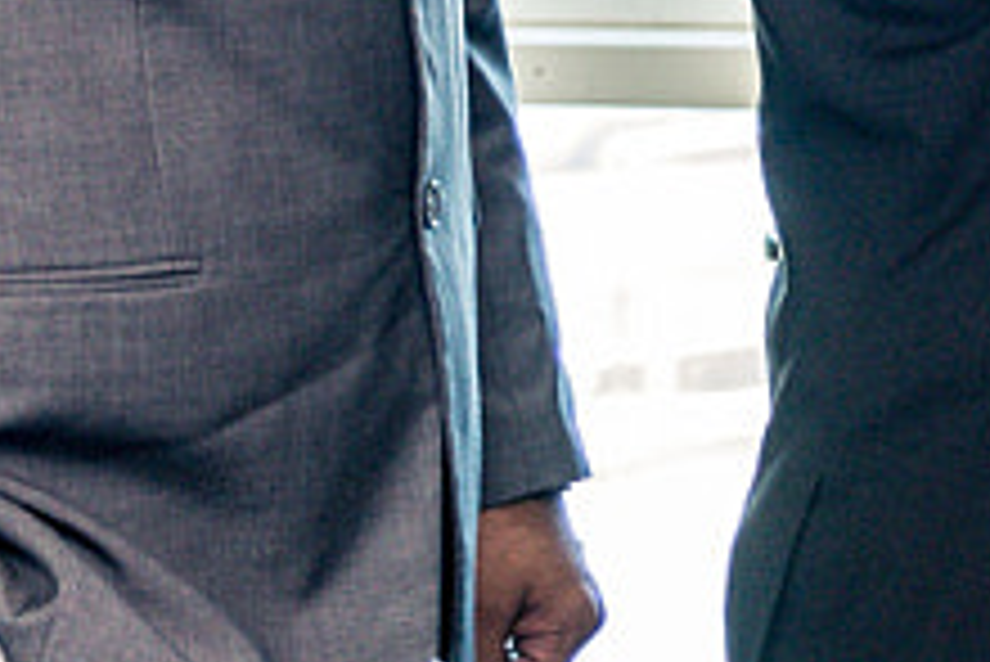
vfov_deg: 5.8
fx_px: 6411
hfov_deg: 8.5
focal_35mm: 233
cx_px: 1746
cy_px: -608
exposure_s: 1/125
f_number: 2.8
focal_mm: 32
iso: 320
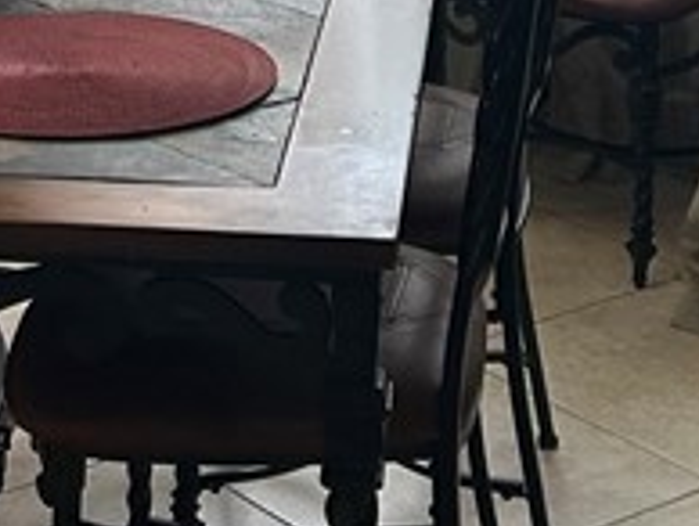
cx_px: 151
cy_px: -353
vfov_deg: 10.3
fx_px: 2770
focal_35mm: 137
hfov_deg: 14.3
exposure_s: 1/60
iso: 80
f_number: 1.5
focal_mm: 5.7
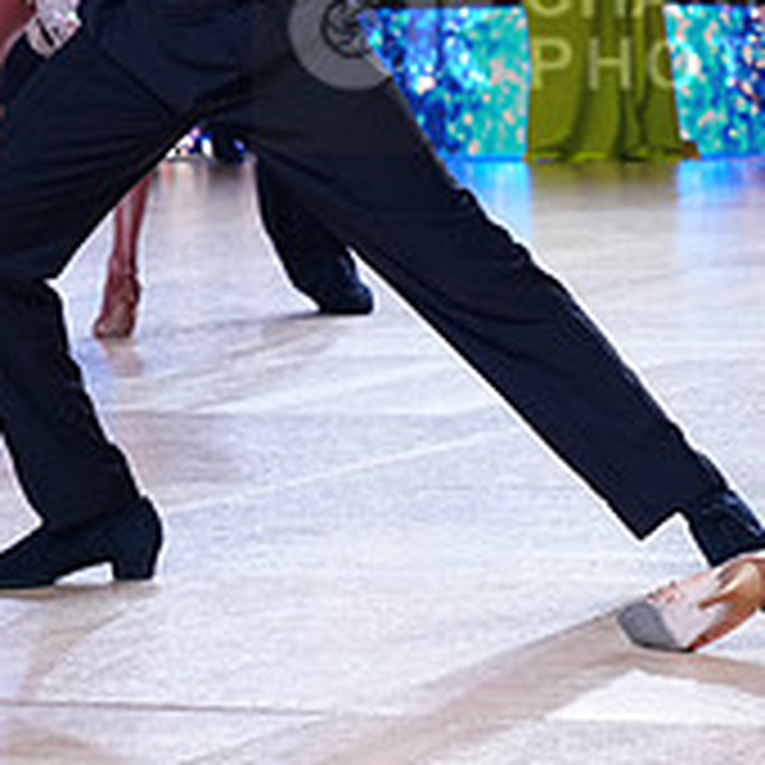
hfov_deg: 7.6
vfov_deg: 7.6
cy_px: 34
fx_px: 5726
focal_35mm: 229
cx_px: 742
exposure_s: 1/500
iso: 2000
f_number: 5
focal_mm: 79
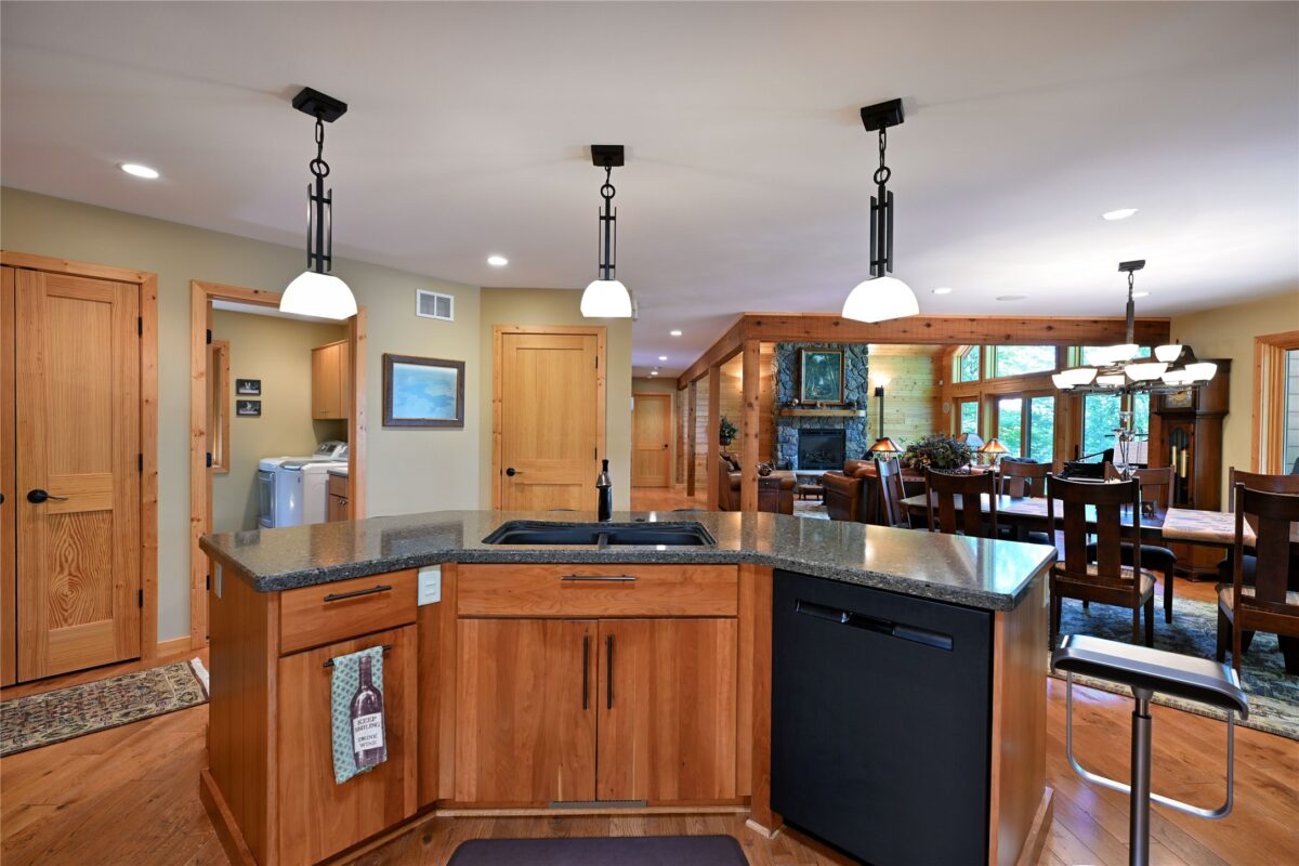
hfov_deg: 96.7
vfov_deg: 73.7
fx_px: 577
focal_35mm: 16
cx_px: 650
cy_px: 433
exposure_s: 1/10
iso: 400
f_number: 5.6
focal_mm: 16
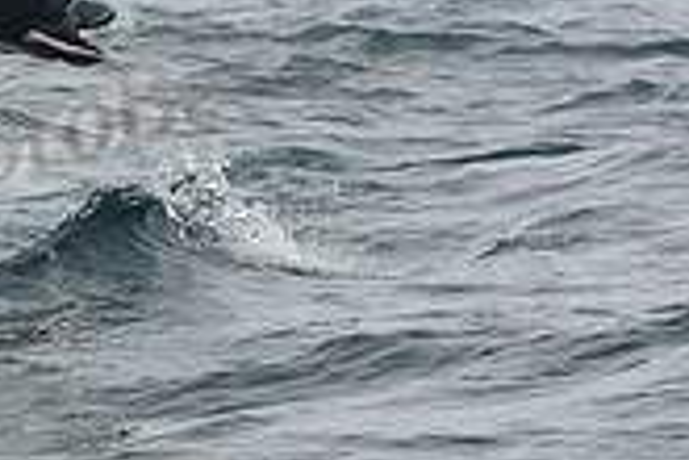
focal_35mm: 596
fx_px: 11406
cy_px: -48
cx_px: -363
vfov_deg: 2.3
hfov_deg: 3.4
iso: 250
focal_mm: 170
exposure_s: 1/800
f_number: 10
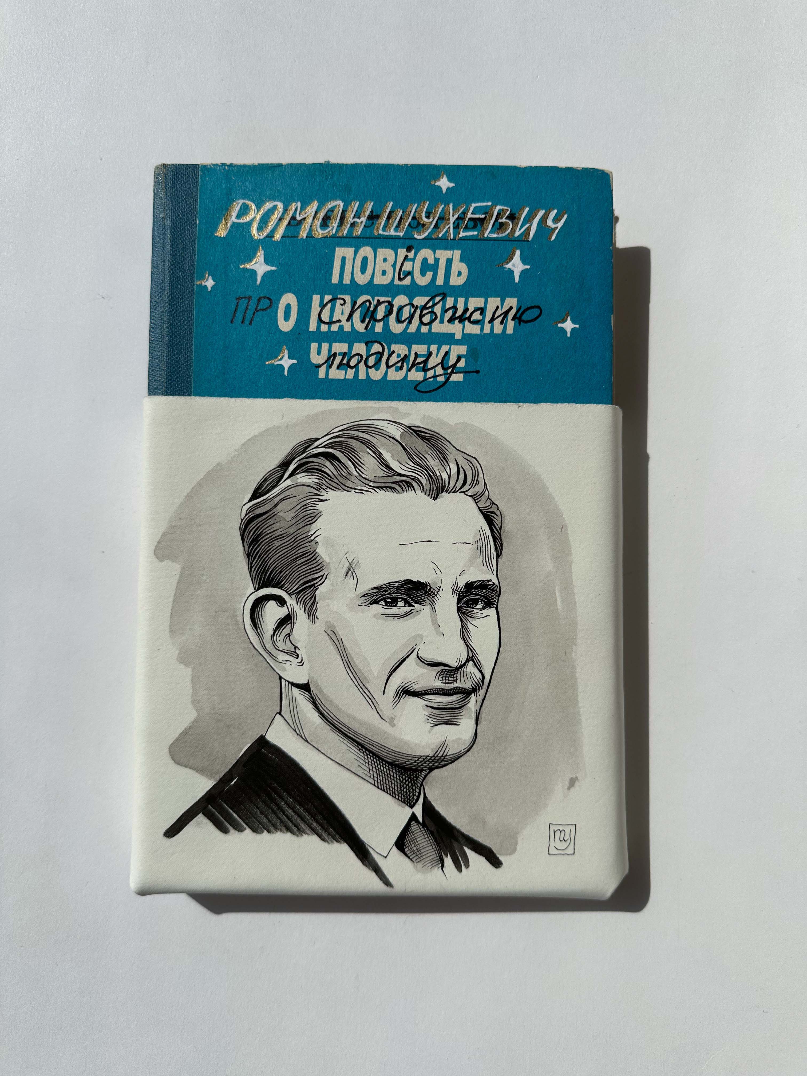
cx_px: 404
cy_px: 538
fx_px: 746
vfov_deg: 71.6
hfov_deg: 56.8
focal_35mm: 24
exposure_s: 1/16000
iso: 100
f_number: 1.8
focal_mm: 6.86
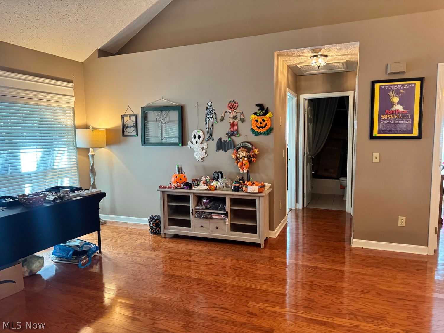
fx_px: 308
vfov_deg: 56.8
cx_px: 222
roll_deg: +1.6
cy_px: 166
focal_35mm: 24
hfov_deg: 71.6
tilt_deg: -6.0
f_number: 1.78
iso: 400
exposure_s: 1/60
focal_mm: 6.76
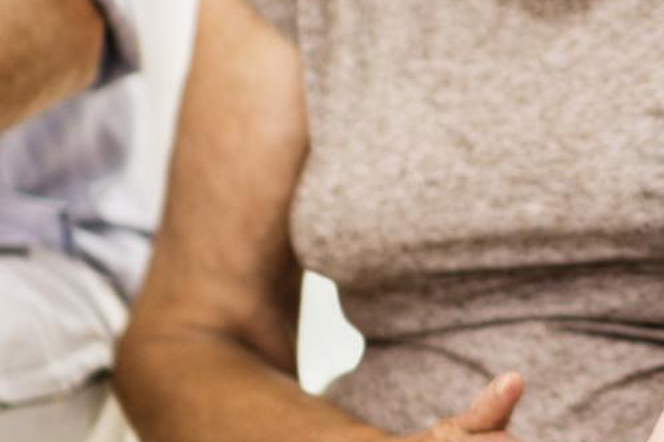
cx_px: 1152
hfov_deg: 4.7
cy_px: -116
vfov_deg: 3.1
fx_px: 8060
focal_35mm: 437
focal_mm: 85
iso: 100
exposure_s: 1/640
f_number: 1.4
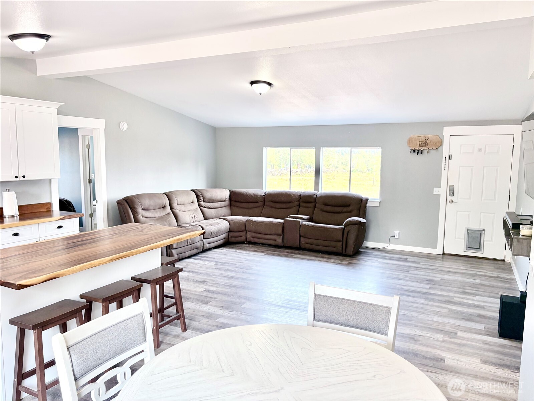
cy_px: 200
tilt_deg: -6.0
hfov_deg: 67.3
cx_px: 267
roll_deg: -0.1
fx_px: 401
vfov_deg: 53.1
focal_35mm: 26
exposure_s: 1/163
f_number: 1.6
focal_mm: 5.96
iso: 125
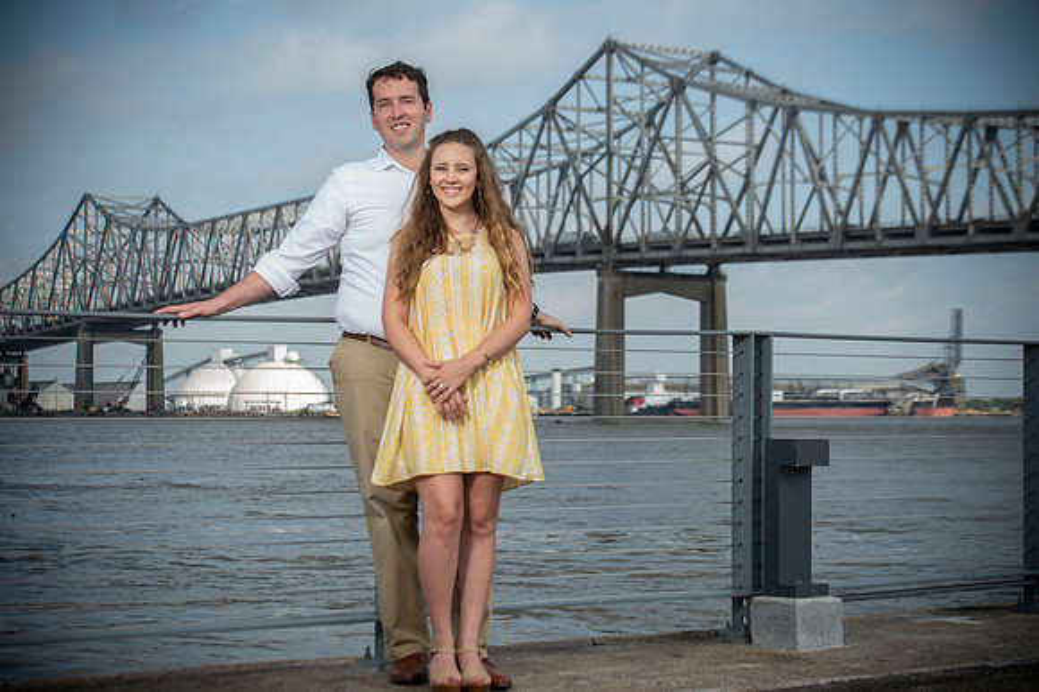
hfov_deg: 28.9
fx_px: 2019
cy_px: 346
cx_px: 520
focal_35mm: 70
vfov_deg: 19.4
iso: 50
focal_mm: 70
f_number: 5.6
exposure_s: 1/250
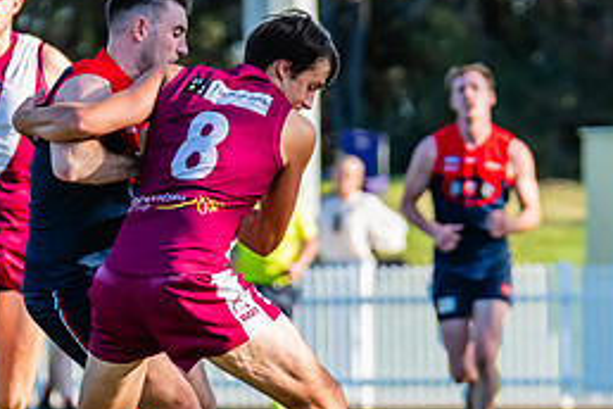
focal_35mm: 827
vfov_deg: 1.7
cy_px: 306
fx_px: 14081
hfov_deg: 2.5
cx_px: 134
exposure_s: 1/1250
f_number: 6.3
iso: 800
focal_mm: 270
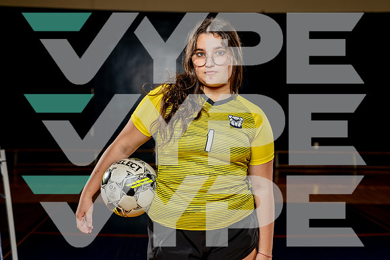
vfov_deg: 18.7
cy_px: 130
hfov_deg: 27.7
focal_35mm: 73
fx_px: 792
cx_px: 195
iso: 100
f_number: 4
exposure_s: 1/250
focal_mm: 70
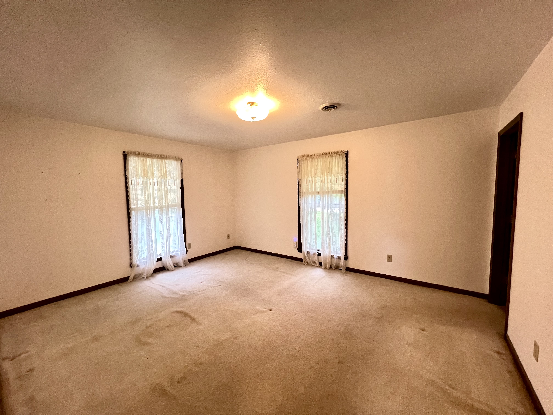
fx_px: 208
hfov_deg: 106.2
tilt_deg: -5.0
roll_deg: +1.2
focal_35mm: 13
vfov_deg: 89.9
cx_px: 276
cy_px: 208
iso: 500
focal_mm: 1.57
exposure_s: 1/60
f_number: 1.8
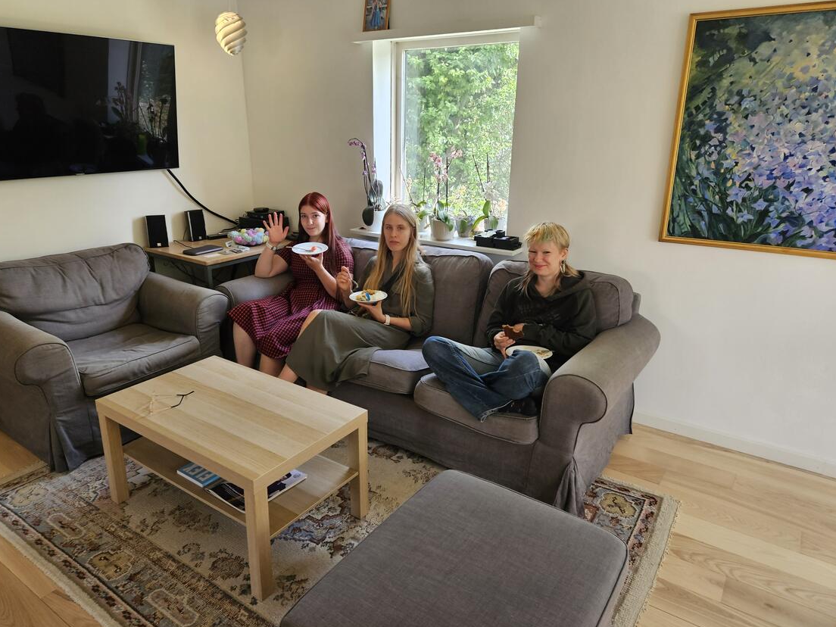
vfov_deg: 56.8
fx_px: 580
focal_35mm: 24
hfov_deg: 71.6
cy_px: 307
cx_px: 402
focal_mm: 5.4
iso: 50
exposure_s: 1/100
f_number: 1.8
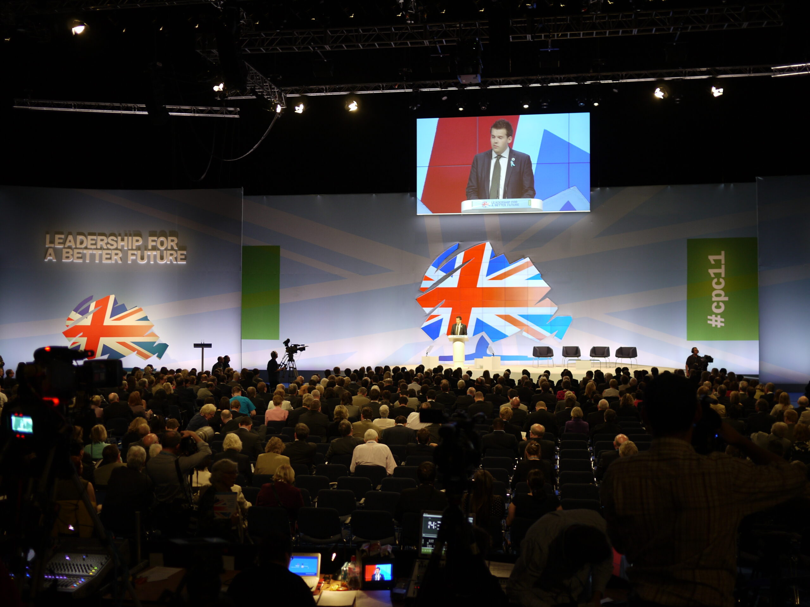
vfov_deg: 36.0
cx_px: 405
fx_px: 936
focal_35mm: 40
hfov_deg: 46.8
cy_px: 304
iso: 100
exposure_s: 1/50
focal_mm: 20
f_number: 1.7
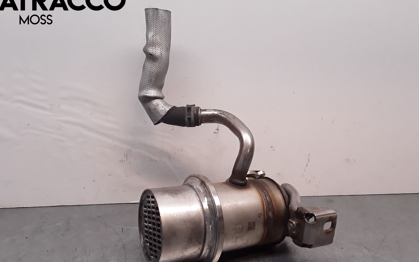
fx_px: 343
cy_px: 147
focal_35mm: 30
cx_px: 210
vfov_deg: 41.8
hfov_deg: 62.9
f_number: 1.9
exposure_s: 1/175
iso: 100
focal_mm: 2.91
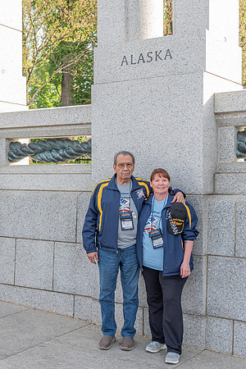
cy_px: 184
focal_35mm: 51
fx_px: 522
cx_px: 123
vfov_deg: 38.9
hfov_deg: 26.5
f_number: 4
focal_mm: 34
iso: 100
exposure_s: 1/125
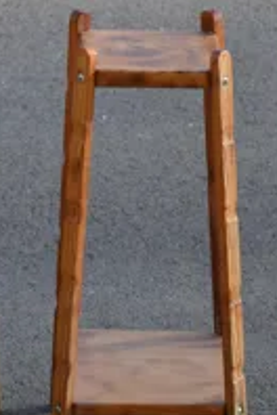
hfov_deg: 5.5
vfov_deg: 8.2
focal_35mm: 251
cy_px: -10
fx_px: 2891
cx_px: 10
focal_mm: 55
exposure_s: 1/125
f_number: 5.6
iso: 160
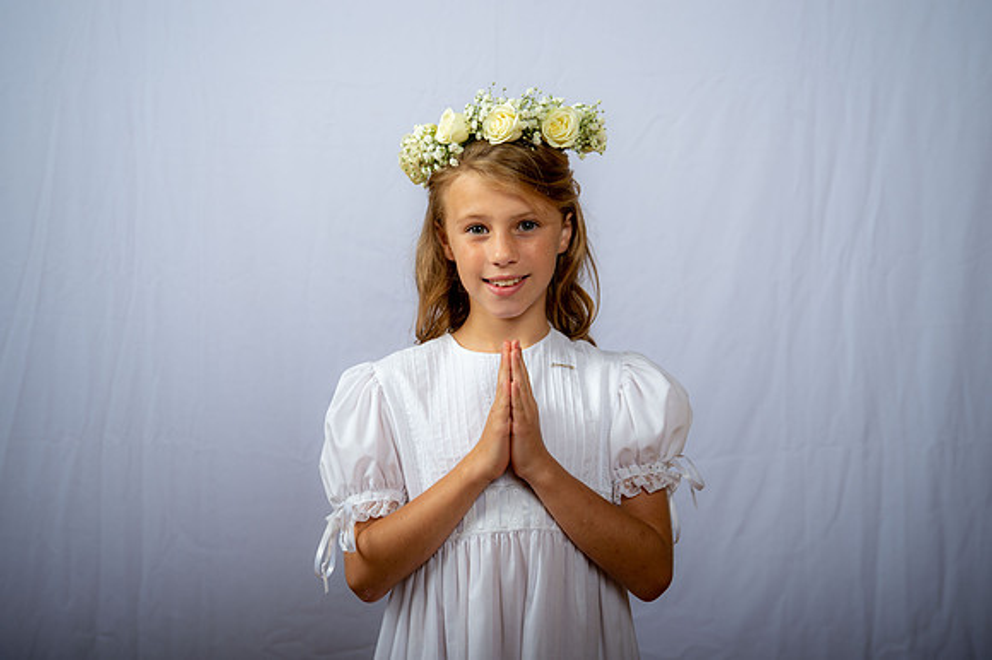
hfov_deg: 36.3
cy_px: 330
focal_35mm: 55
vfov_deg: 24.6
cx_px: 496
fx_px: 1515
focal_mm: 55
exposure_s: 1/200
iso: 250
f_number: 6.3
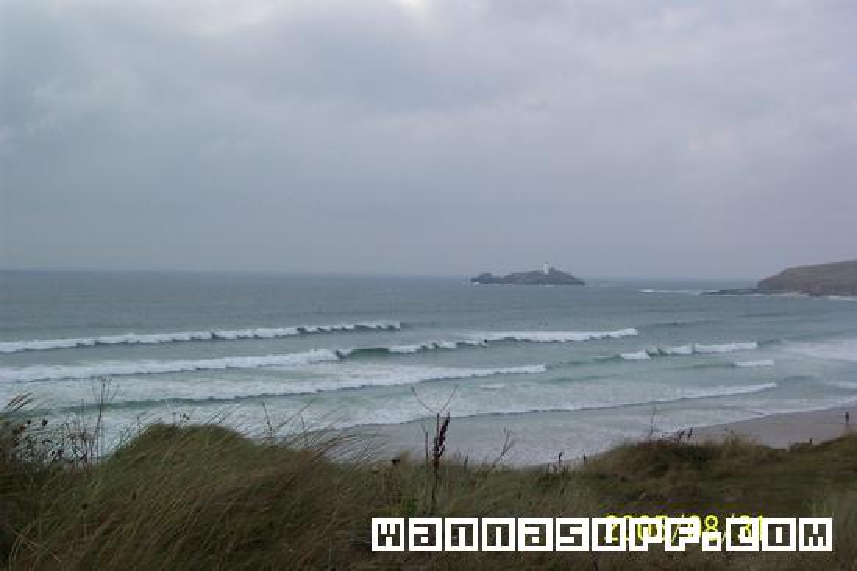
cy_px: 286
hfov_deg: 38.9
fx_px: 1214
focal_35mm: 51
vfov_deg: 26.5
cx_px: 428
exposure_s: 1/500
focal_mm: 10.7
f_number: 5.6
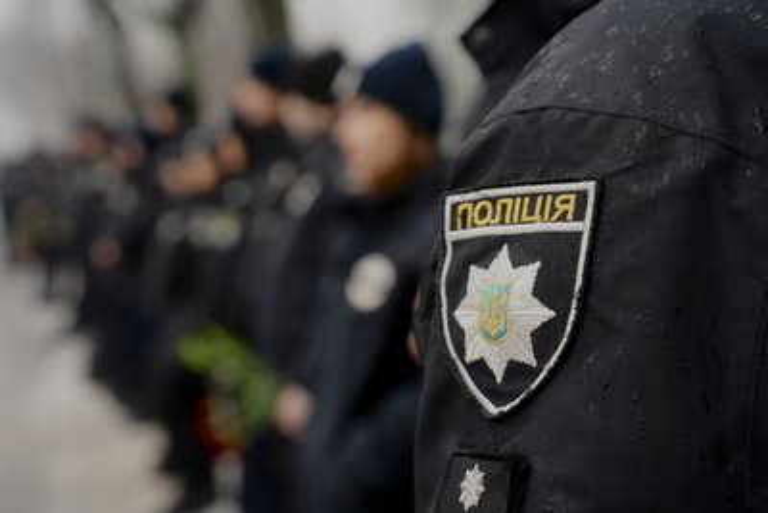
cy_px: 256
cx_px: 384
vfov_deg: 27.5
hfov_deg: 40.3
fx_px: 1046
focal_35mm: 49
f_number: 4
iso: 640
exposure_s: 1/160
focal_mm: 49
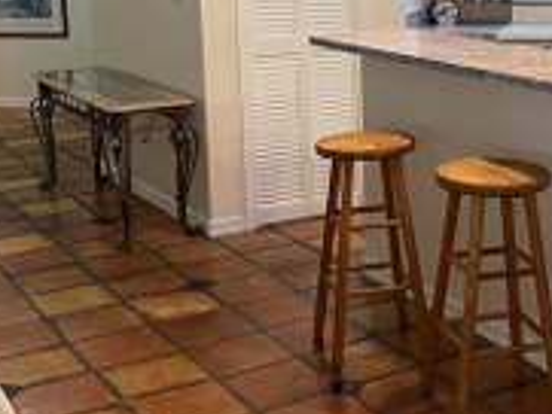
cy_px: 107
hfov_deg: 27.7
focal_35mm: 69
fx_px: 1101
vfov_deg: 21.2
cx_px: 415
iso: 160
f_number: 1.8
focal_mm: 4.25
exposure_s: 1/60
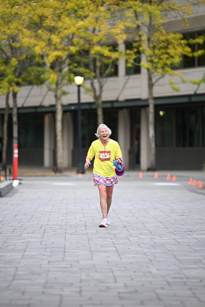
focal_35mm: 200
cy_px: 154
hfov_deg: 6.9
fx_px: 1707
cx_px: 102
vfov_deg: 10.3
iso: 640
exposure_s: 1/1600
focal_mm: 200
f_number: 2.8
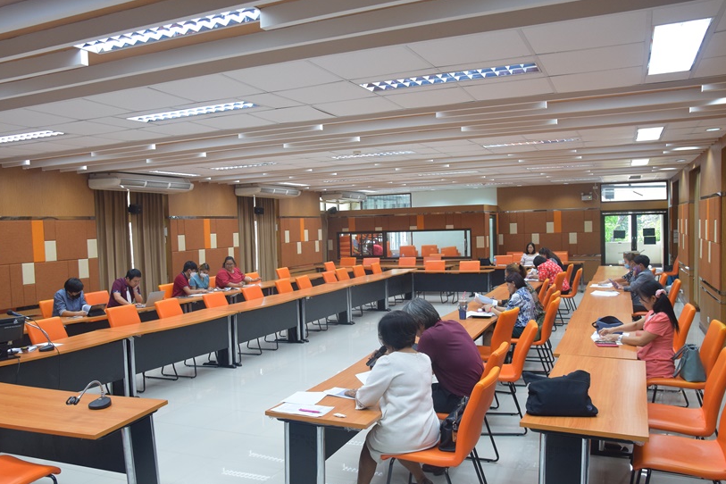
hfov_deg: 59.3
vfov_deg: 41.6
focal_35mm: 32
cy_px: 264
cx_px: 334
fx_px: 636
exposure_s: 1/100
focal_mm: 19
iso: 1250
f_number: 5
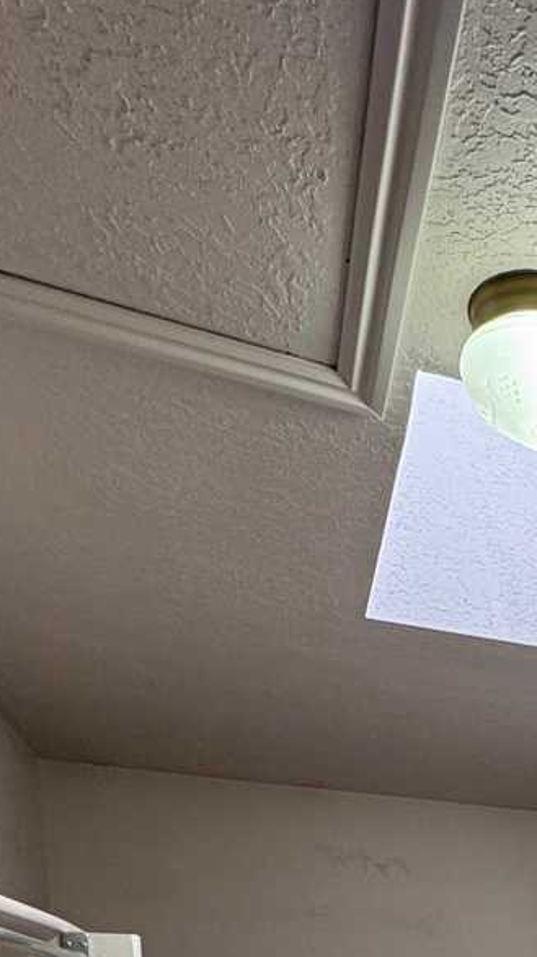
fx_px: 1014
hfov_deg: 23.8
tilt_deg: -7.5
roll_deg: +0.0
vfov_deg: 37.6
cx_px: 798
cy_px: 1156
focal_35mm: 40
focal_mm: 2.22
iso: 200
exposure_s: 1/120
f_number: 2.2
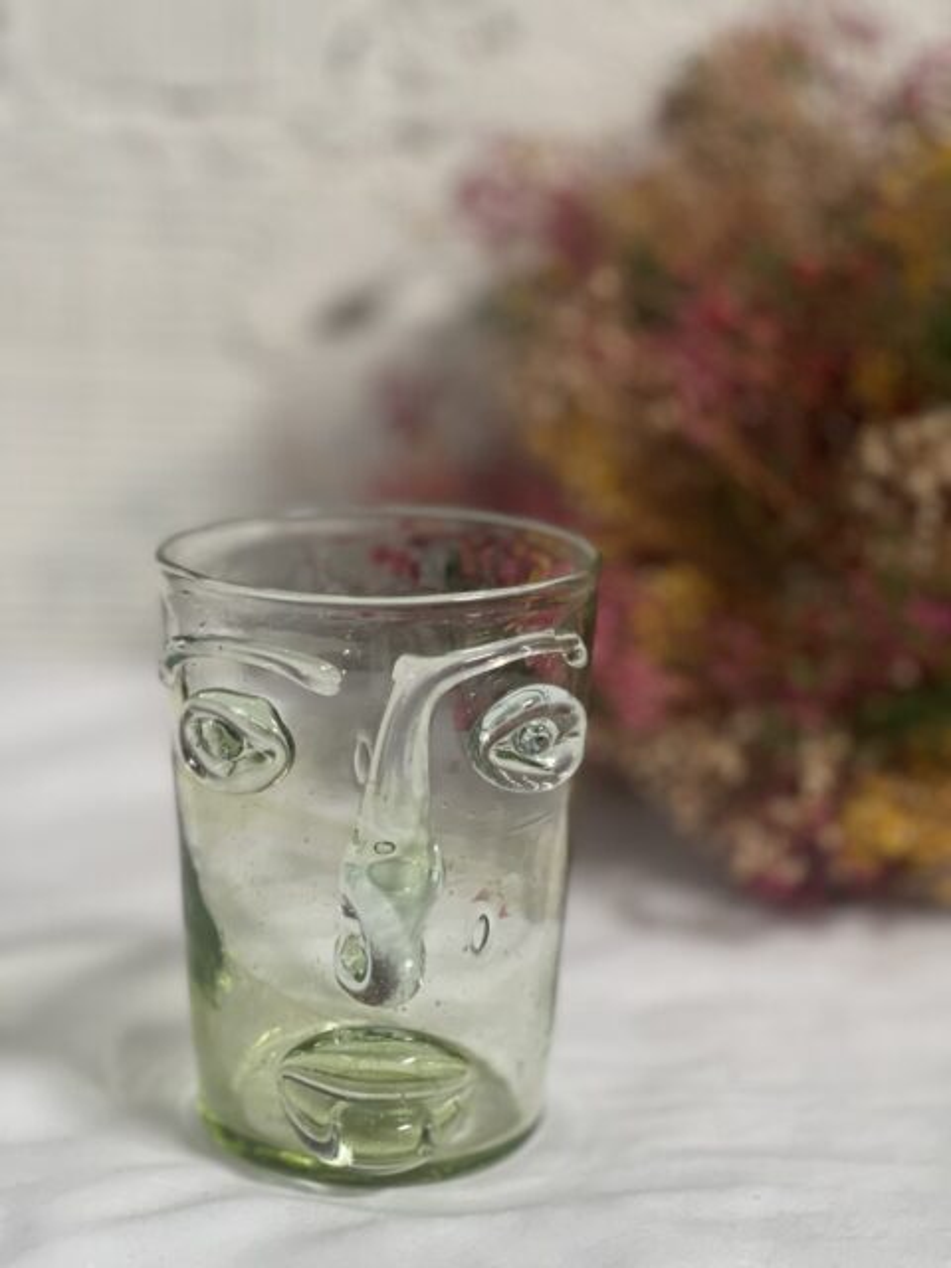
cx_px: 476
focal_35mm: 64
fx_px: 2344
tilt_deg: -8.4
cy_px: 634
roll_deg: -2.4
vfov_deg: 30.3
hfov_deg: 22.9
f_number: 2.2
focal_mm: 7.5
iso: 250
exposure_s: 1/75
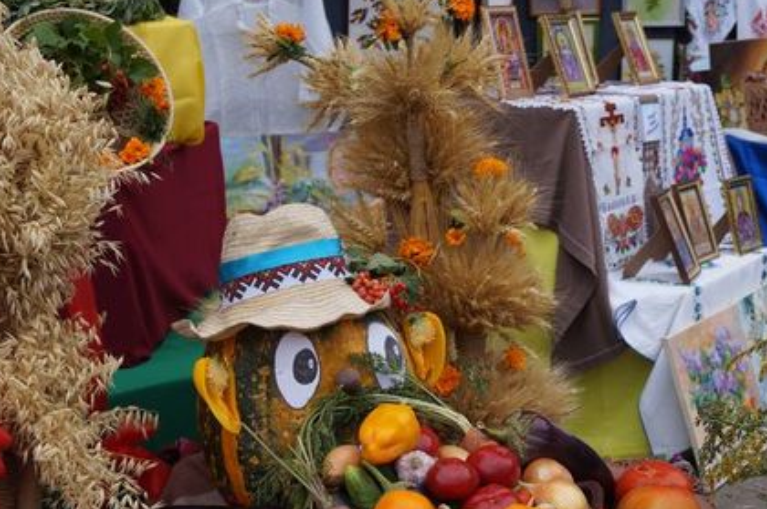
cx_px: 552
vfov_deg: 20.7
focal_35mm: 65
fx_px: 1383
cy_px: 386
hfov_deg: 30.6
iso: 100
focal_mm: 26
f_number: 5
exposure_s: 1/200
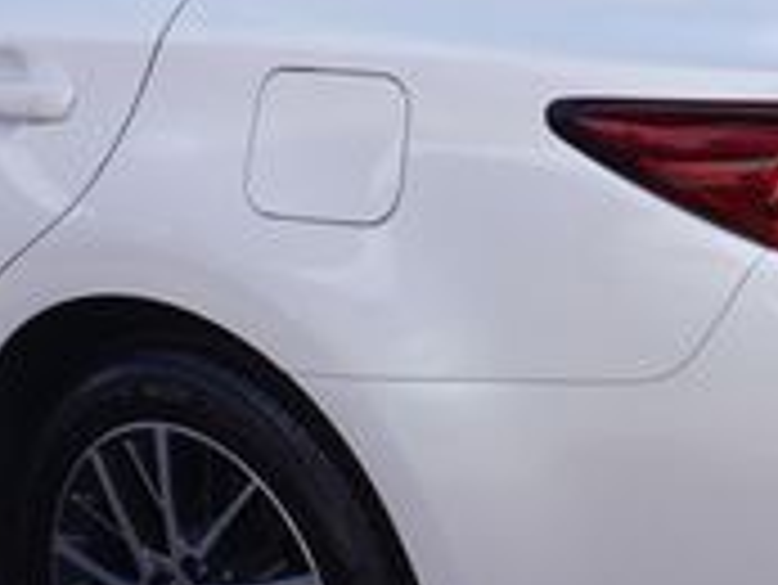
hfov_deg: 17.6
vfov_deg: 13.3
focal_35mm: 112
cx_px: 279
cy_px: 234
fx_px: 2514
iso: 100
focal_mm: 21
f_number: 11
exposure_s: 1/80
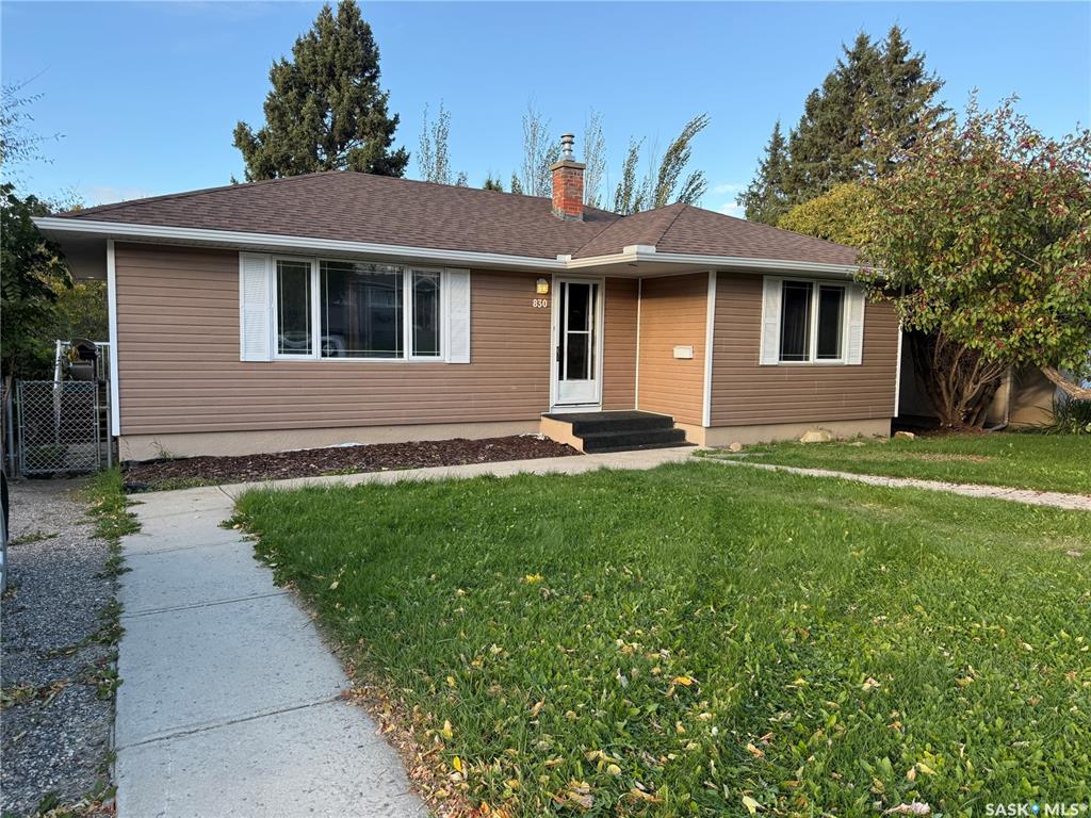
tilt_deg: -4.9
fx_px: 756
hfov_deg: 71.6
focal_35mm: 24
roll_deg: -0.9
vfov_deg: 56.8
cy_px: 409
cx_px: 546
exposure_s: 1/637
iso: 100
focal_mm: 6.76
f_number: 1.78
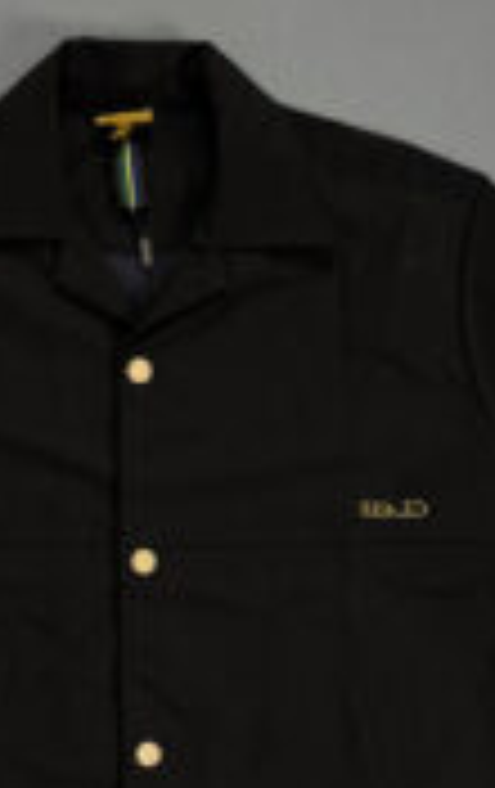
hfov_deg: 22.3
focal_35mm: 58
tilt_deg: -86.3
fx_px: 1247
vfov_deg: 34.7
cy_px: 527
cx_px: 144
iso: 160
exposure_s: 1/60
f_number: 1.78
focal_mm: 6.76
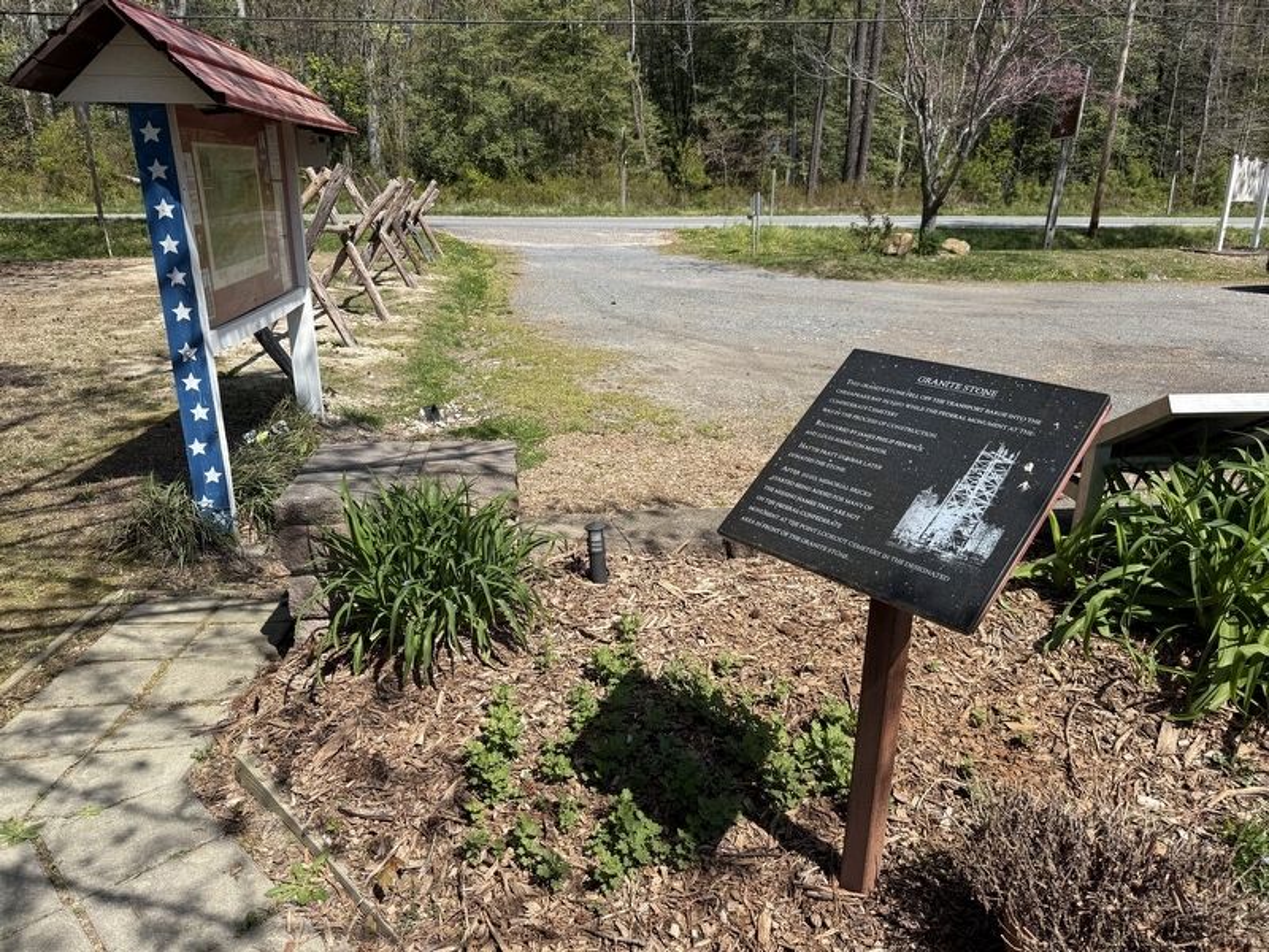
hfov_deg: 71.6
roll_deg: -1.0
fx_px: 880
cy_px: 476
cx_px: 634
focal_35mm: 24
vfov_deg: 56.8
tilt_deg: -18.1
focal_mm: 6.76
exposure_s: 1/3953
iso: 80
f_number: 1.78
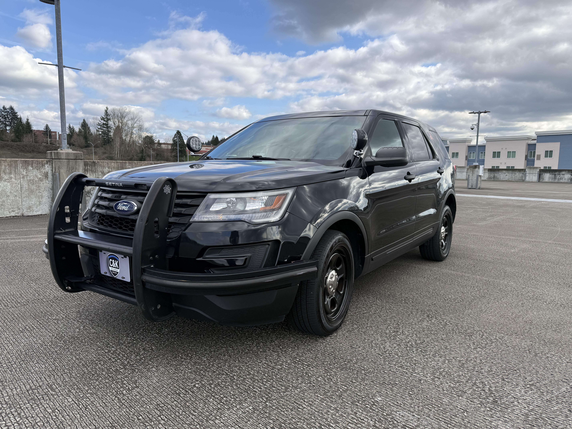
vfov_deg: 56.8
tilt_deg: -6.3
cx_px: 286
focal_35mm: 24
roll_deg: -1.5
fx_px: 397
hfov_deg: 71.6
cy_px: 214
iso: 80
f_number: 1.78
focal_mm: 6.76
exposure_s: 1/2370
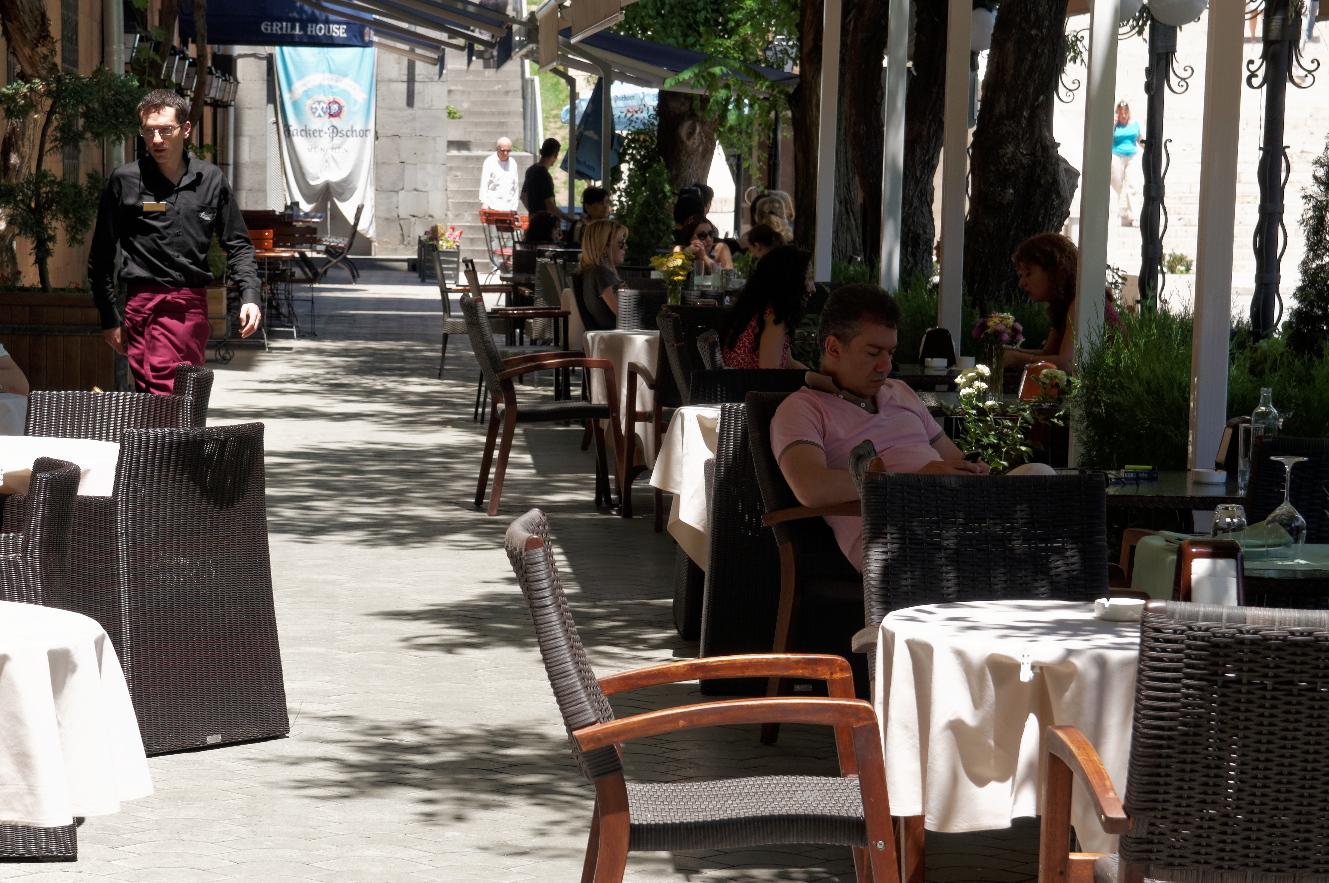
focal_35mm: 104
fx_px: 3835
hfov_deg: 19.6
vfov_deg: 13.1
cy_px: 545
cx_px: 410
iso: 100
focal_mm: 50
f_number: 7.1
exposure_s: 1/160
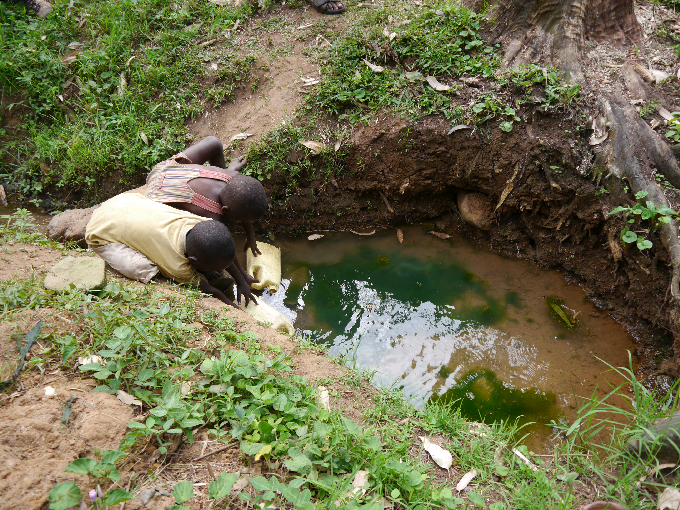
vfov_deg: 49.7
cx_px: 340
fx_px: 550
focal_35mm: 28
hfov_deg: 63.4
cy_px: 255
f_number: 4
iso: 160
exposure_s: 1/160
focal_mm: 14
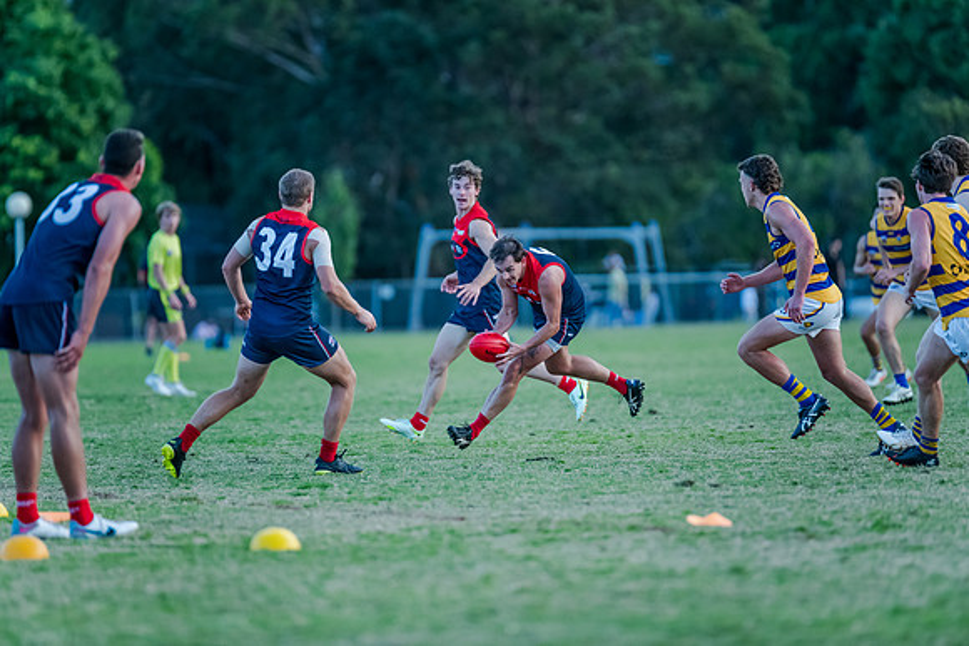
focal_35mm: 302
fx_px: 8118
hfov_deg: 6.8
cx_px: 484
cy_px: 323
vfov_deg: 4.6
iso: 1800
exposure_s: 1/1600
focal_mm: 300
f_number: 2.8
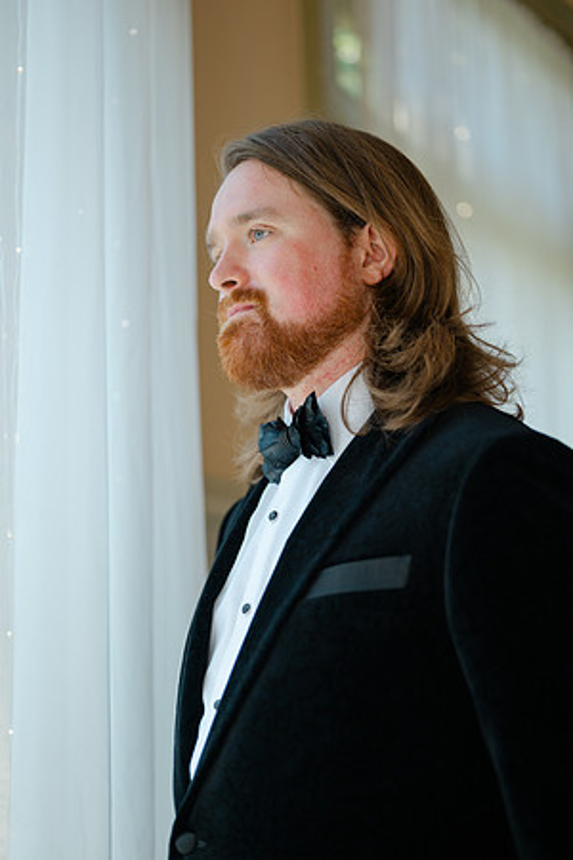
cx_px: 286
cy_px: 430
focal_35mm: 50
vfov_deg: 39.6
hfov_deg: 27.0
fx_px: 1194
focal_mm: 50
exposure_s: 1/500
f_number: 1.8
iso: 64
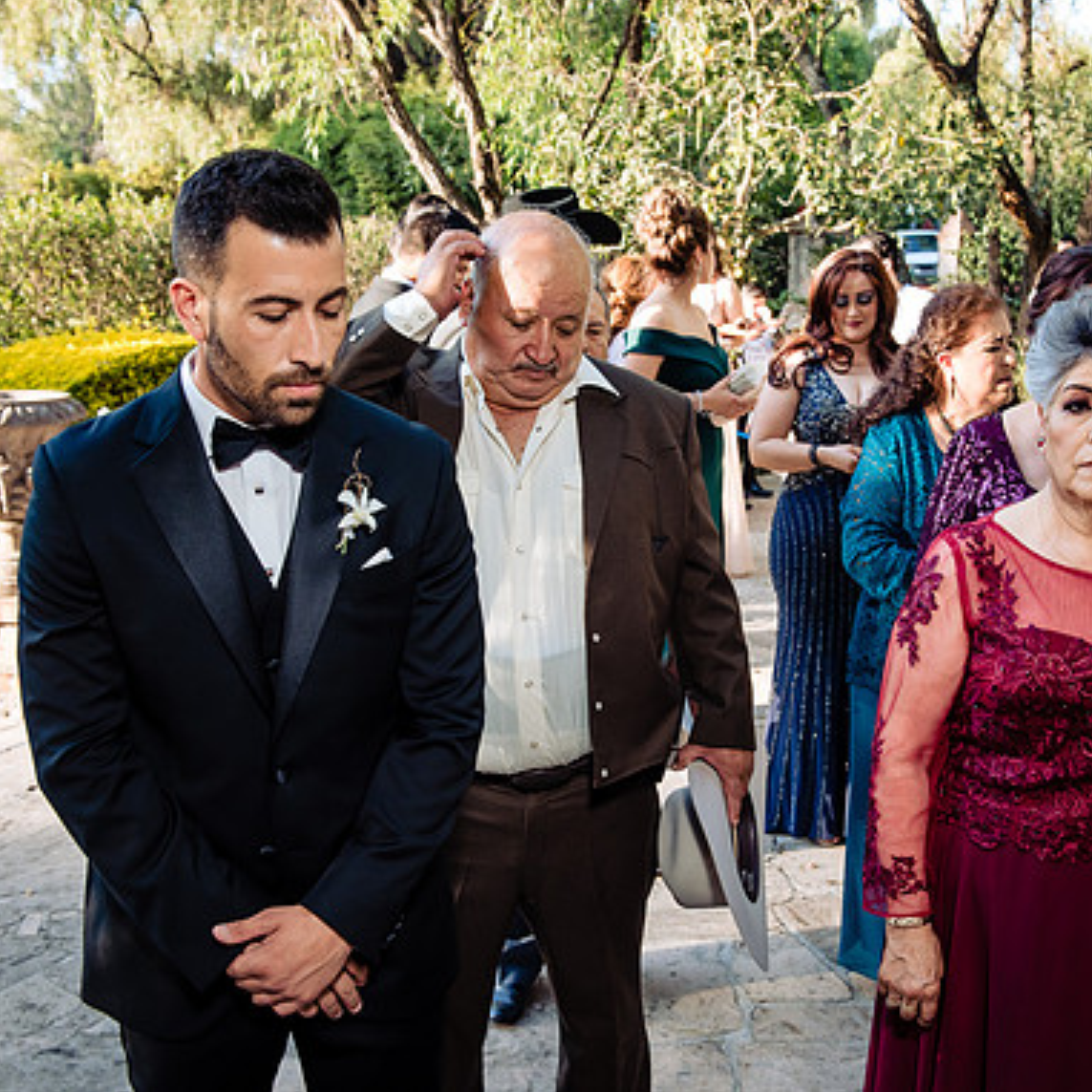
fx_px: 1570
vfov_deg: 38.3
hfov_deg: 38.3
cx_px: 622
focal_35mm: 44
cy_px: 540
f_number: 6.3
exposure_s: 1/200
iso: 800
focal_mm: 34
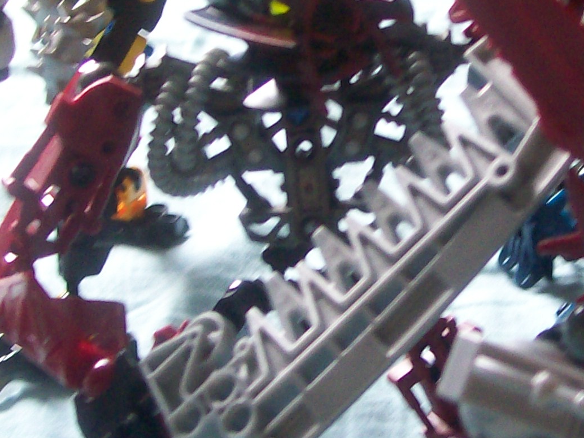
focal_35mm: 107
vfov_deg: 13.8
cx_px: 415
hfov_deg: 18.3
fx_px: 1805
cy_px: 187
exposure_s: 1/32
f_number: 2.7
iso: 113
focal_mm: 6
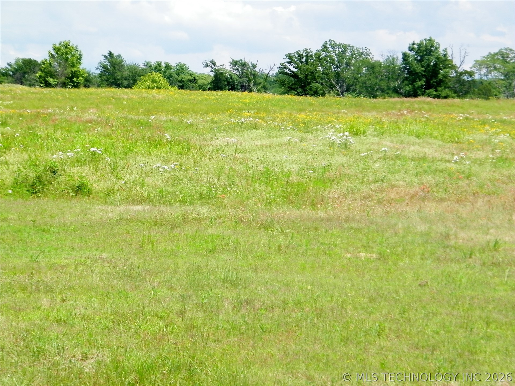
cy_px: 193
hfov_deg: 19.4
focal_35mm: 101
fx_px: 1503
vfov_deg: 14.6
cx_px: 258
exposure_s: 1/160
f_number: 9.2
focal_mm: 17.9
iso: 80
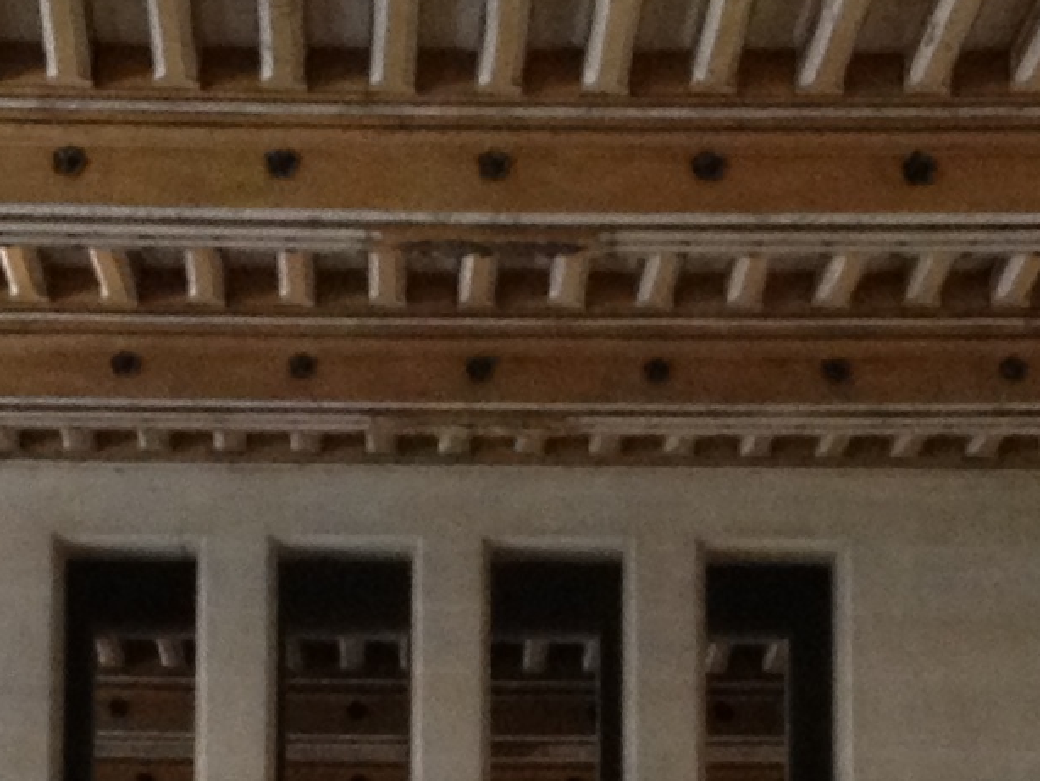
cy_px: 696
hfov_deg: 10.6
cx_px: 561
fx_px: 5590
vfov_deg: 8.0
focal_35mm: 186
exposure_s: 1/20
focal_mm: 4.28
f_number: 2.4
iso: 200
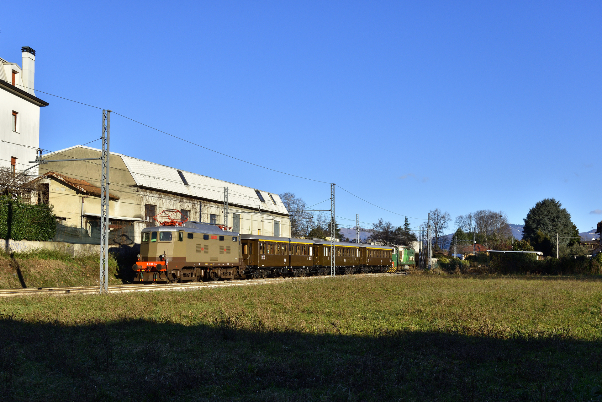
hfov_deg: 41.1
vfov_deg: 28.1
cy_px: 201
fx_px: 803
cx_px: 301
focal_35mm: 48
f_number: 7.1
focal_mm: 32
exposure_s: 1/640
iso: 200
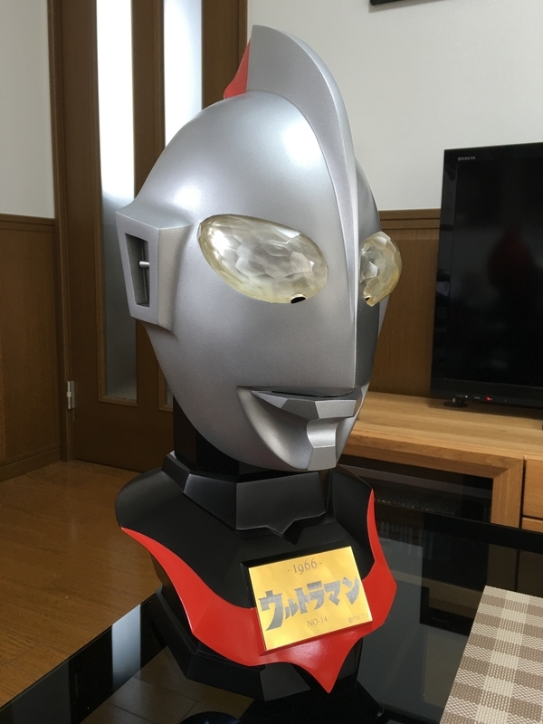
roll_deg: +0.4
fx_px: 607
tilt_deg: -7.9
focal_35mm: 29
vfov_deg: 61.7
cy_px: 362
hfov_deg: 48.2
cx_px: 272
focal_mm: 4.15
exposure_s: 1/30
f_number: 2.2
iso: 40
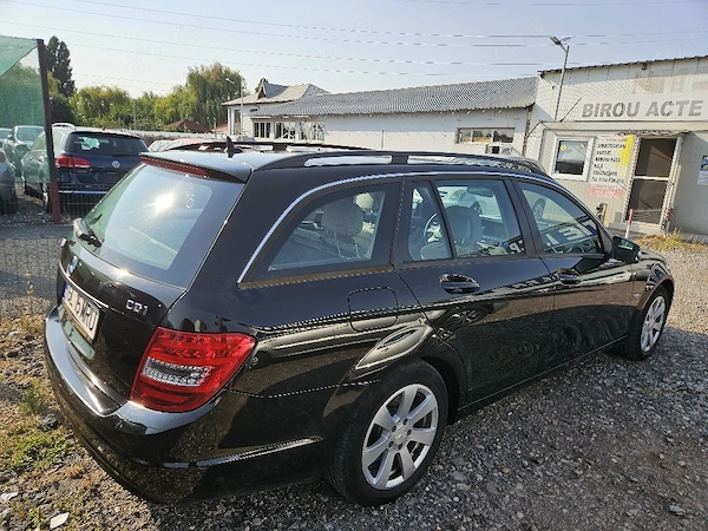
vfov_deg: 58.9
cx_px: 354
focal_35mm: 23
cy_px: 266
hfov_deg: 73.9
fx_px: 470
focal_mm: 5.4
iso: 25
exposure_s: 1/1429
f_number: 1.8
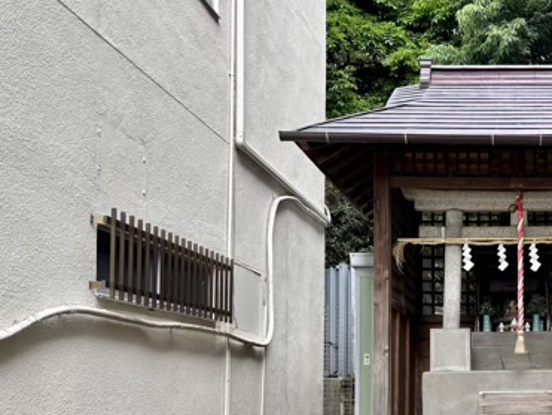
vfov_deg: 28.7
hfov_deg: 36.2
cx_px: 509
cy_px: 361
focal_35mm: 49
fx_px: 782
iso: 50
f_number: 1.6
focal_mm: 5.96
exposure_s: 1/121
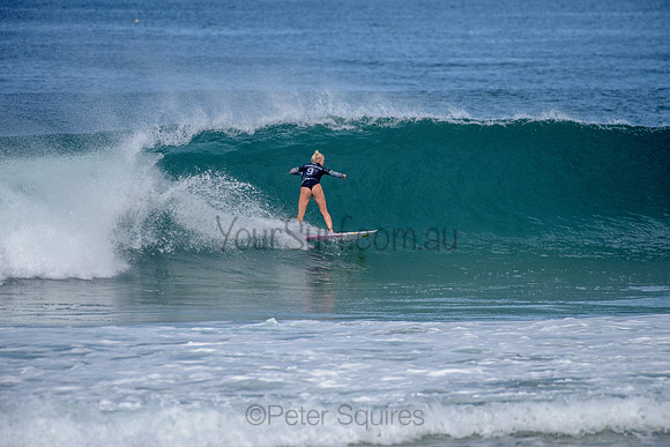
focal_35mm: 500
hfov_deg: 4.1
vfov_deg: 2.8
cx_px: 335
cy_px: 224
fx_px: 9307
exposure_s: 1/2500
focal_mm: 500
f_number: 6.3
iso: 250
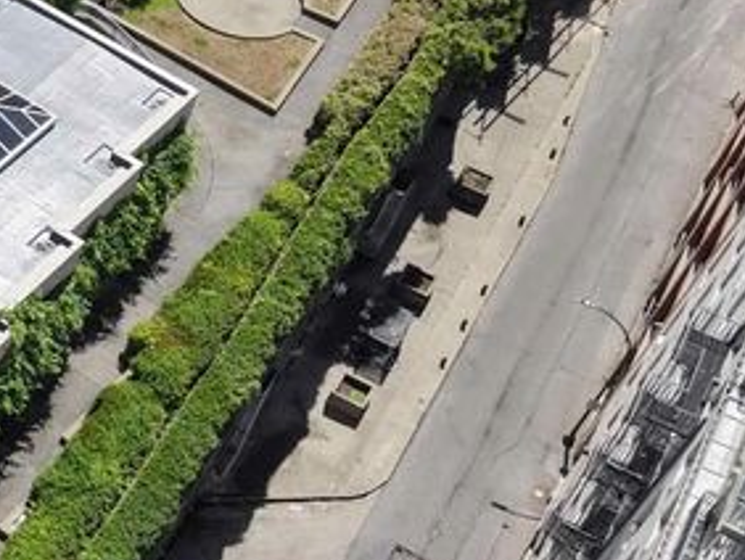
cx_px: -412
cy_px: 222
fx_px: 1874
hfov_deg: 19.3
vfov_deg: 17.0
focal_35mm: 87
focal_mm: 8.67
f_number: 1.8
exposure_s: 1/120
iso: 200
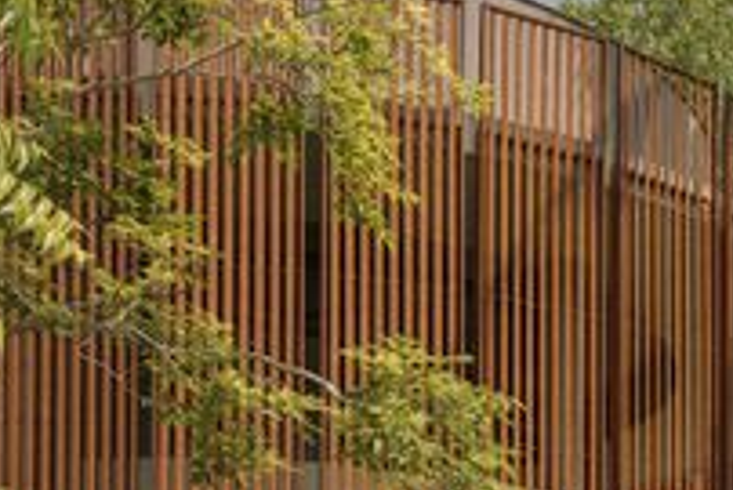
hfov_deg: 23.8
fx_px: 1732
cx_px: 506
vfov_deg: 14.9
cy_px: 740
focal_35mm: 85
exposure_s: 1/20
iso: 100
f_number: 10
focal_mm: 40
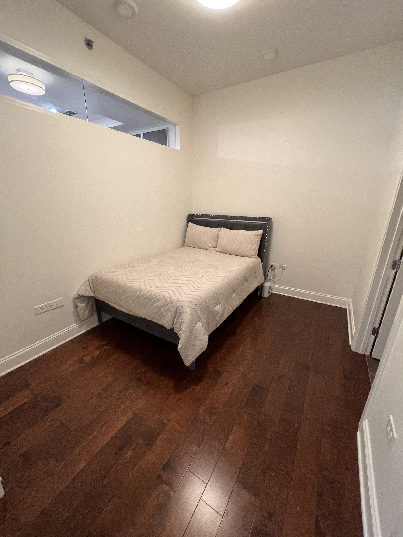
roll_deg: -0.6
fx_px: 202
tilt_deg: -17.7
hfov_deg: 89.9
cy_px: 268
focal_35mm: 13
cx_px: 202
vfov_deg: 106.2
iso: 320
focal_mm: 1.57
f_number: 1.8
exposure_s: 1/60
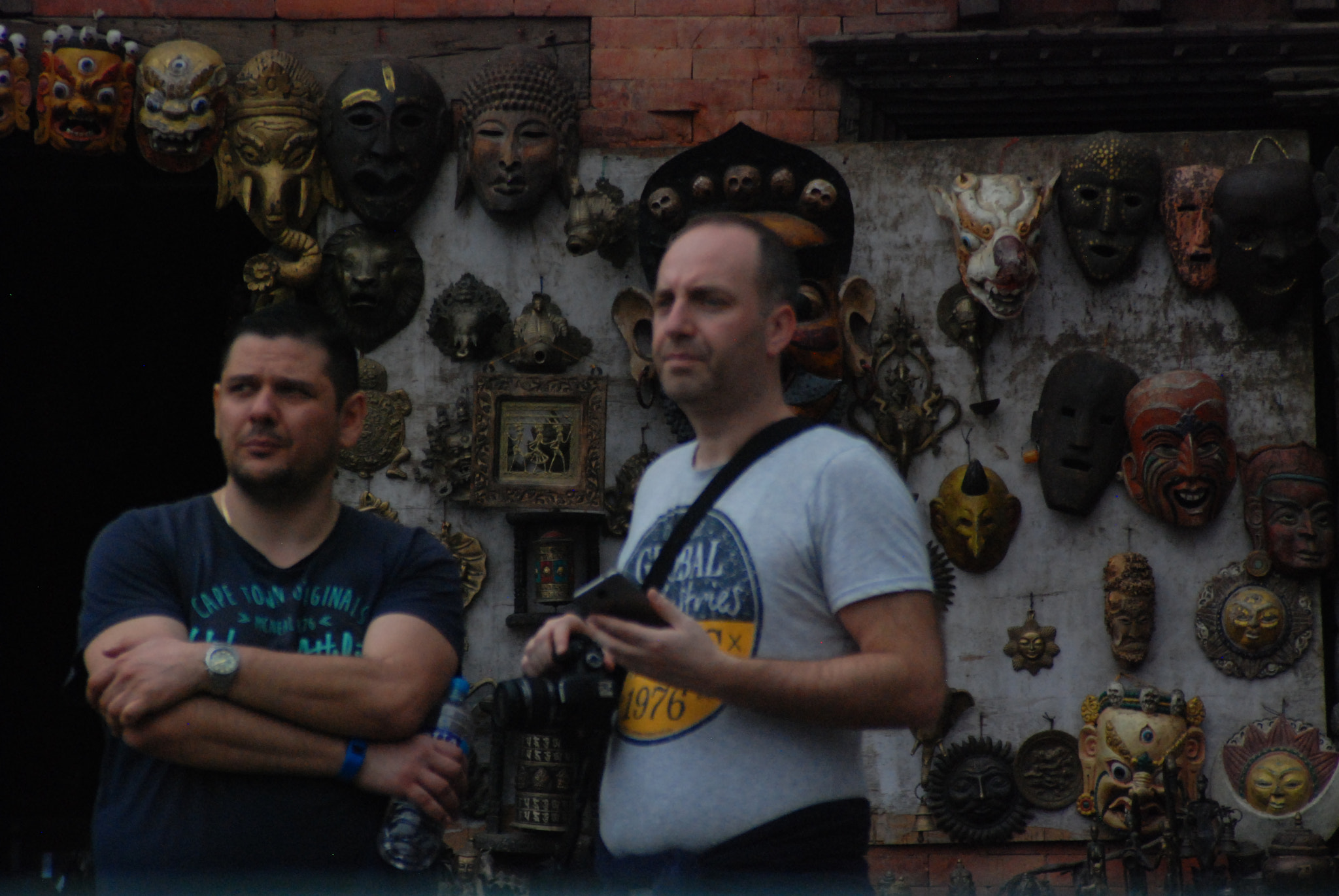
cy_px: 448
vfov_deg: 4.6
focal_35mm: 300
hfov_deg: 6.9
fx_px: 11172
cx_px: 670
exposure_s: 1/2000
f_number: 5.6
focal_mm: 200
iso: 1000
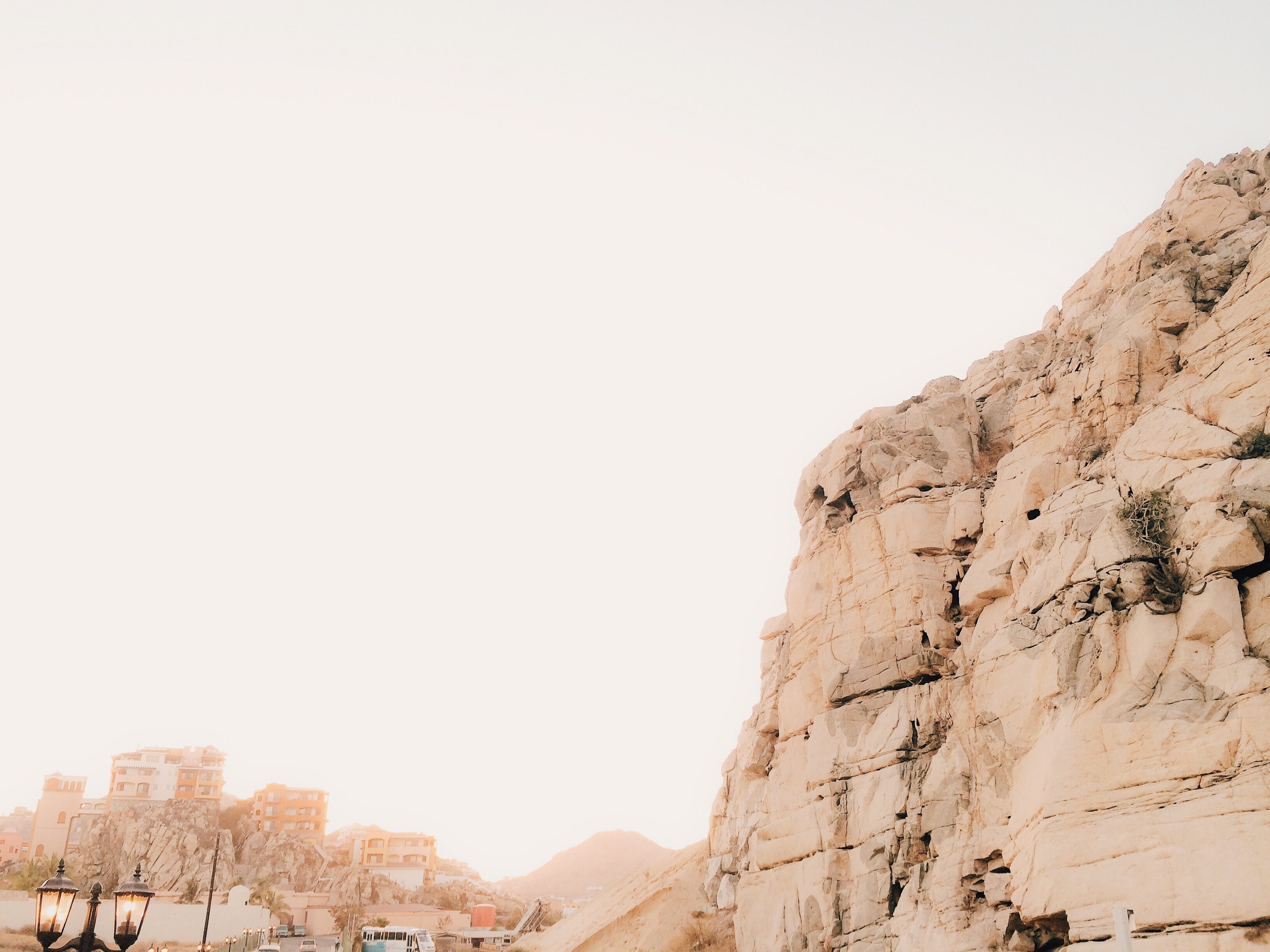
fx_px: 1101
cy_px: 476
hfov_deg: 60.0
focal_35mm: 30
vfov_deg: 46.8
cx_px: 635
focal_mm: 4.12
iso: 40
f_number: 2.2
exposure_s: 1/60
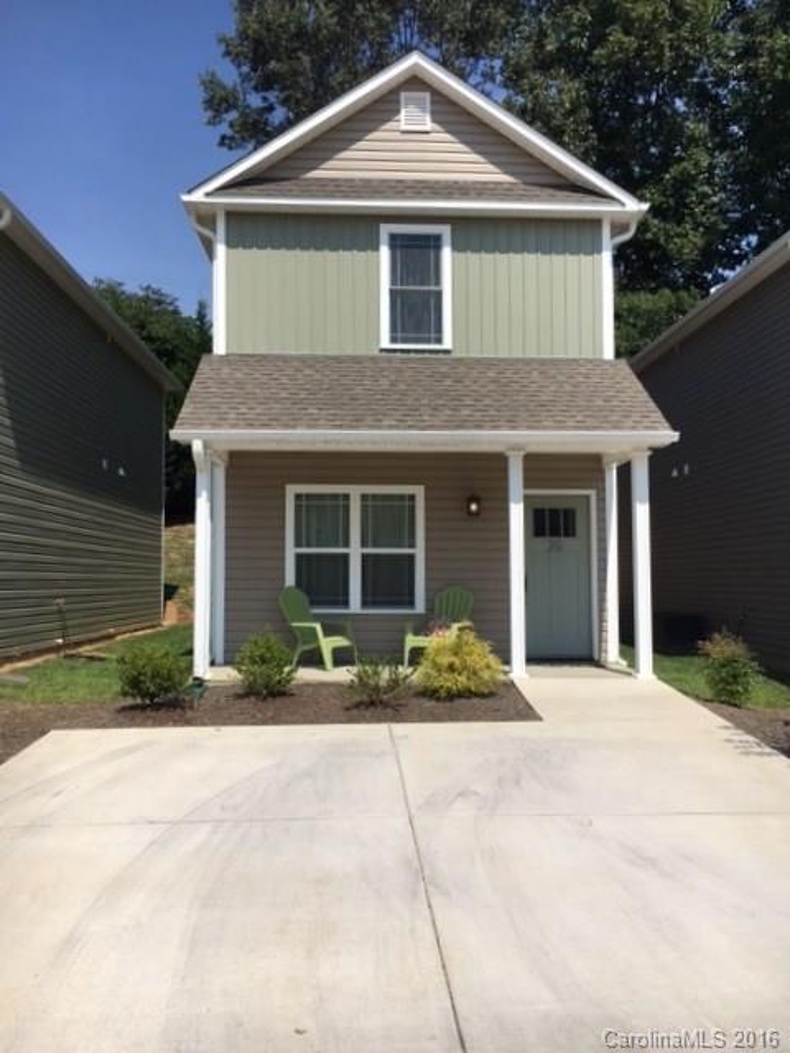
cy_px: 526
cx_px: 395
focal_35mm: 29
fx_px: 882
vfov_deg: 61.7
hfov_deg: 48.2
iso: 25
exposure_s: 1/2198
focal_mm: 4.15
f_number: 2.2
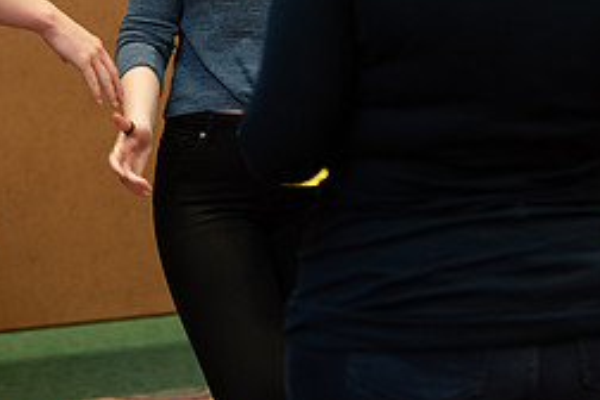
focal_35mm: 161
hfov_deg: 12.8
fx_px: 2683
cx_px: 367
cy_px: -56
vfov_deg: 8.4
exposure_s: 1/200
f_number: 3.5
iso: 1600
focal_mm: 70
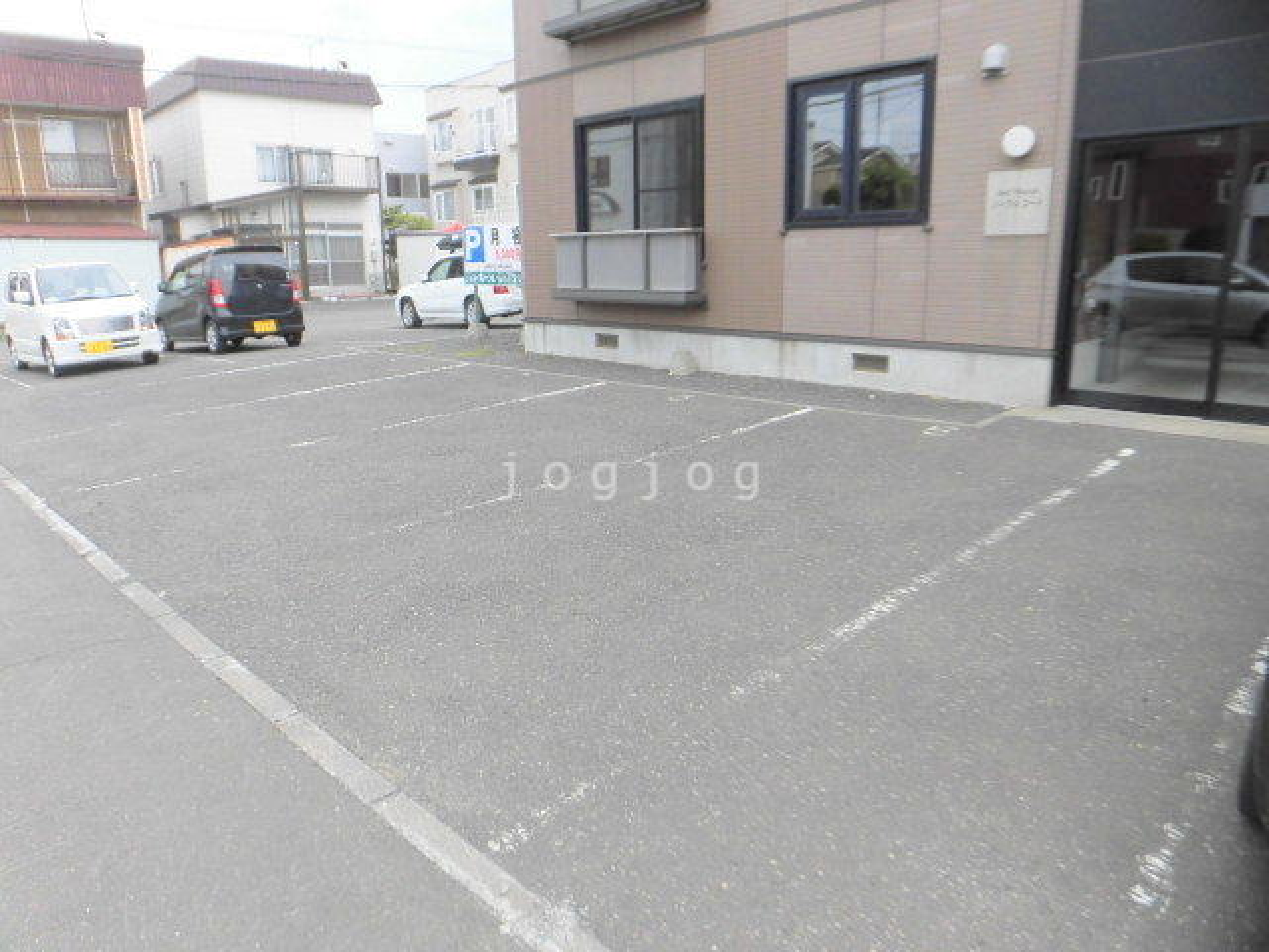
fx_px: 880
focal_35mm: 24
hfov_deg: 71.6
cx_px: 634
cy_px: 476
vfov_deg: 56.8
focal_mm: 4.3
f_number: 3.1
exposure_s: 1/160
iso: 100
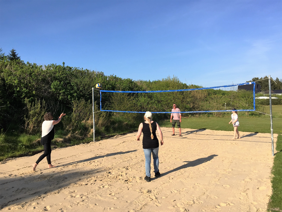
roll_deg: -0.1
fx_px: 236
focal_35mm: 29
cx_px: 141
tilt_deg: +0.2
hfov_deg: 61.7
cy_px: 106
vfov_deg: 48.2
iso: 32
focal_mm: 4.15
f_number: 2.2
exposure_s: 1/1647
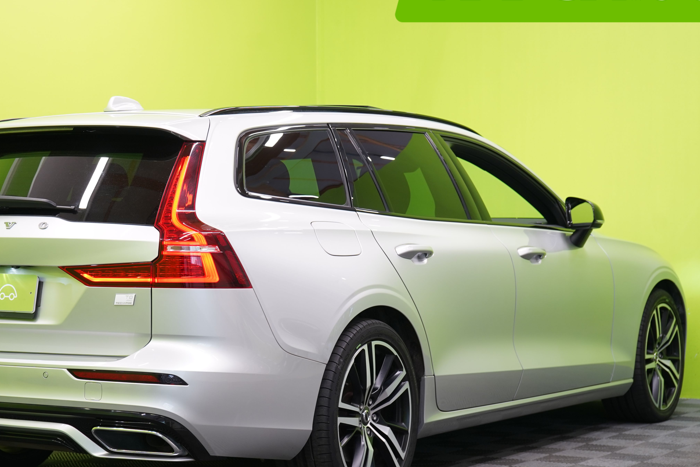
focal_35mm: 80
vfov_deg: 17.1
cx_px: 265
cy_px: 246
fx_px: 1555
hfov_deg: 25.3
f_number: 5
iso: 400
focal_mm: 54
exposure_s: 1/25
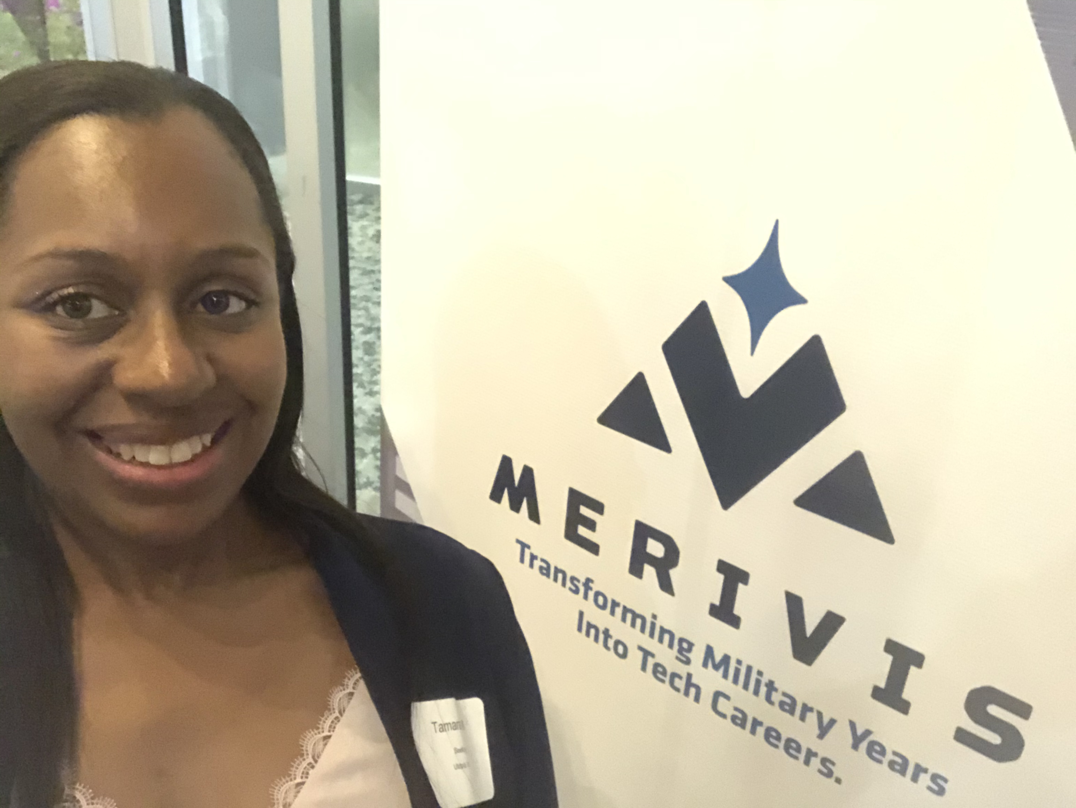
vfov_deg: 44.2
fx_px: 995
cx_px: 538
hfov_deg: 56.8
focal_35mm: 32
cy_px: 404
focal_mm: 2.87
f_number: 2.2
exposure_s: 1/15
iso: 1600
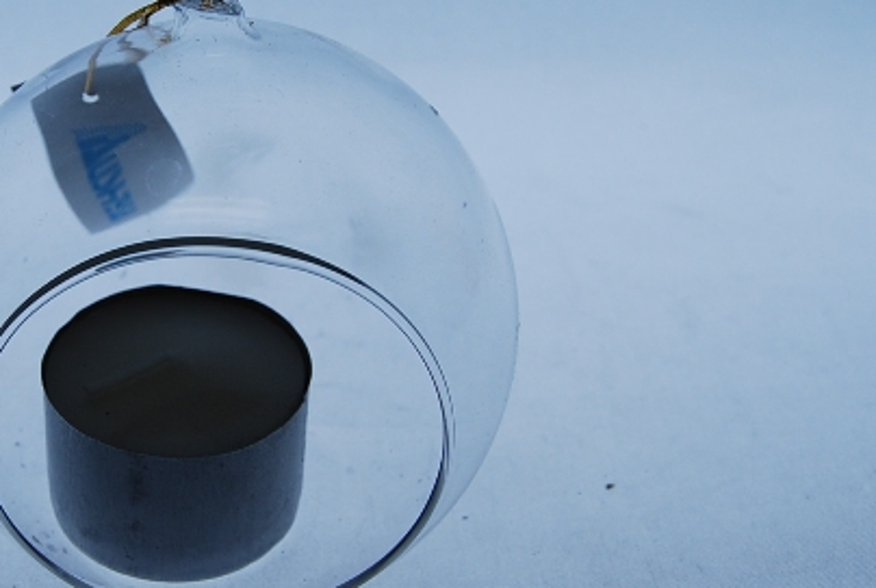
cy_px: 258
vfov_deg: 23.9
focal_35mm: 57
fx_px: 1390
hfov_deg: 34.1
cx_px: 191
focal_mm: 20
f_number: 7.1
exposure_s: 1/160
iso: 100
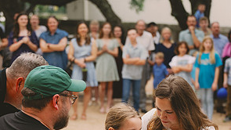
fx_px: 796
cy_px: 139
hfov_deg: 16.5
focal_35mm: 130
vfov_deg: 9.3
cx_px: 134
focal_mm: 63
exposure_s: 1/640
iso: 250
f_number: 2.8
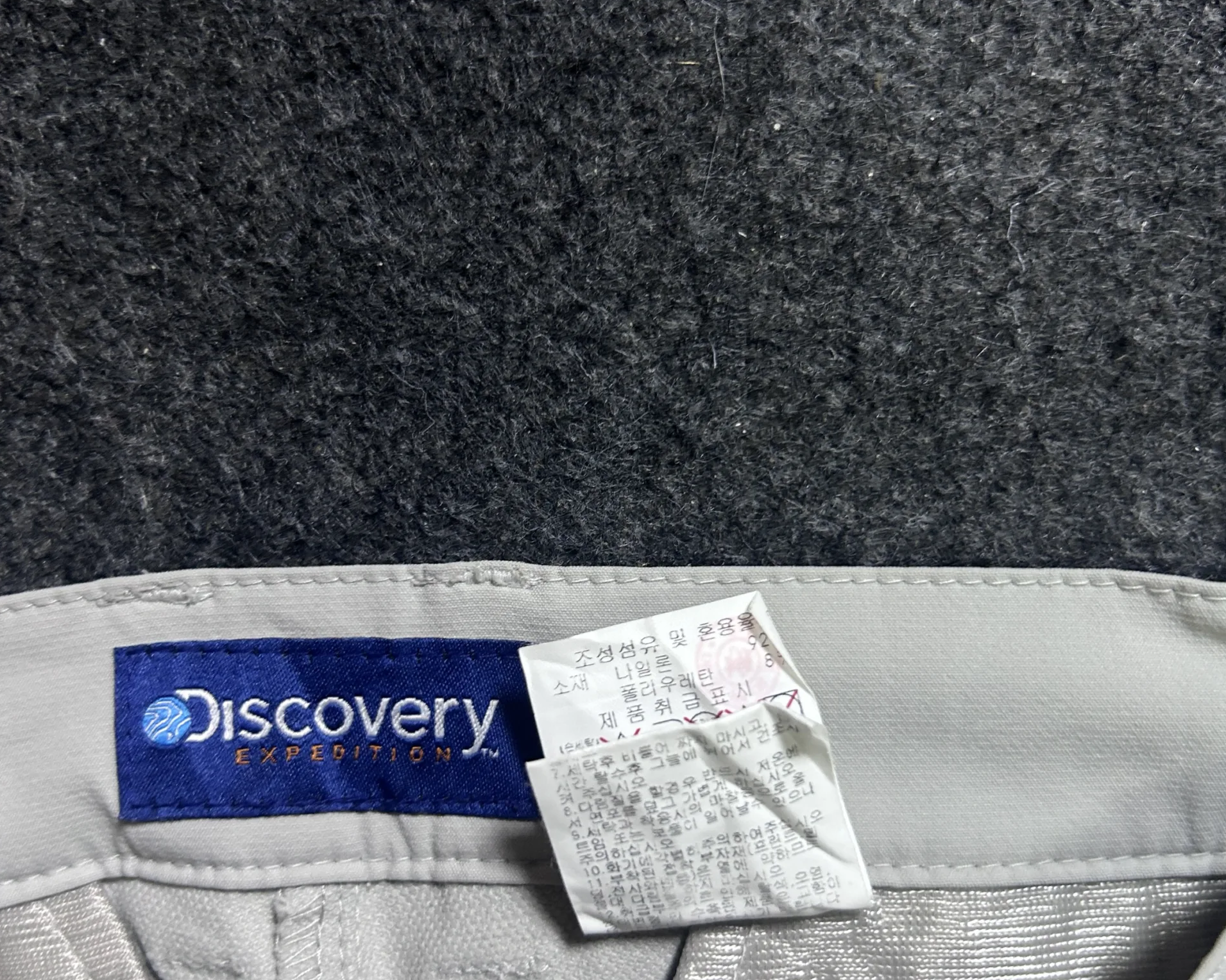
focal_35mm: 34
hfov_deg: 52.8
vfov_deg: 43.3
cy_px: 545
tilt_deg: -57.0
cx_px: 613
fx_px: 1234
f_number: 1.5
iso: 125
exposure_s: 1/50
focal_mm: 5.7
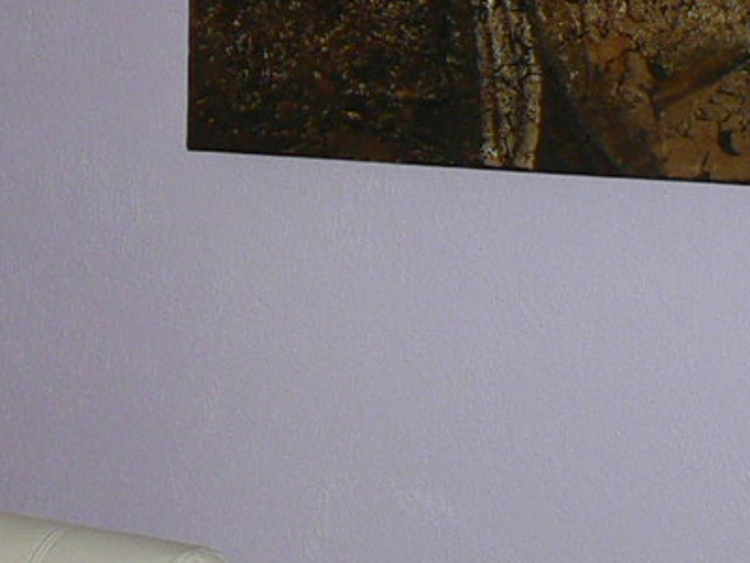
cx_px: 28
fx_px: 3033
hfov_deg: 13.9
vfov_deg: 10.6
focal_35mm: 140
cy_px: 272
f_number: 2.8
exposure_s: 1/60
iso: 100
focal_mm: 6
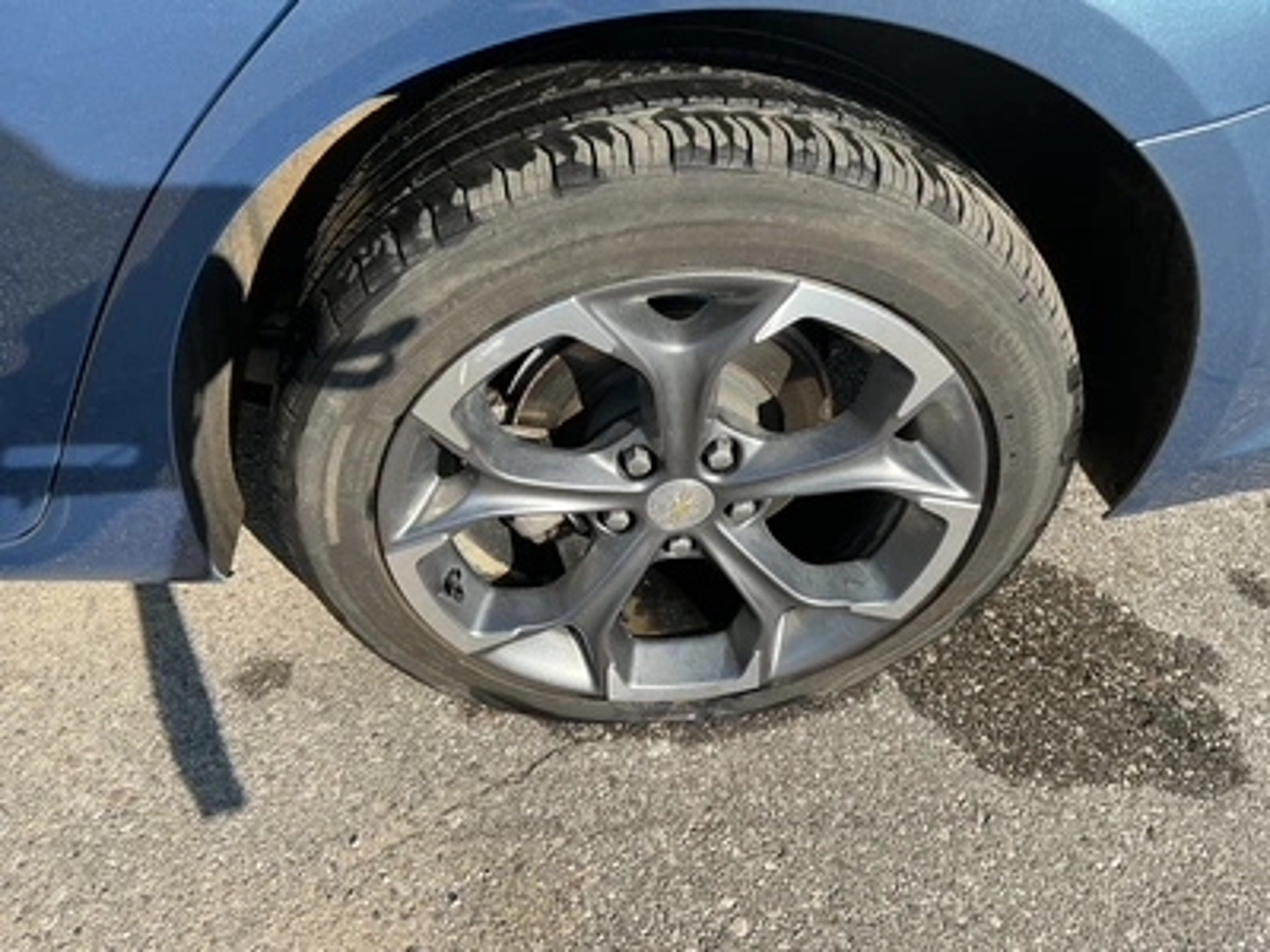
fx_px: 1027
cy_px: 476
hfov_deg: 63.4
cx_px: 635
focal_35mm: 28
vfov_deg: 49.7
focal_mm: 3
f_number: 1.8
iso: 25
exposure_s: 1/759
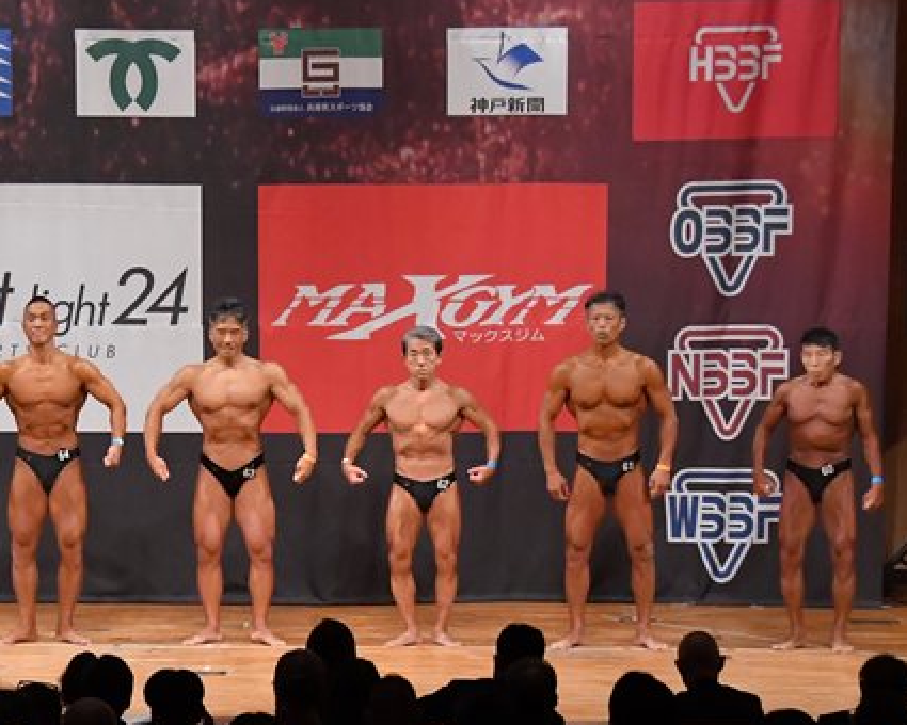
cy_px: 429
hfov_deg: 11.6
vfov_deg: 9.3
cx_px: 210
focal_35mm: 166
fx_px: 4456
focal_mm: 65
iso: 6400
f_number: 5.6
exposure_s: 1/400
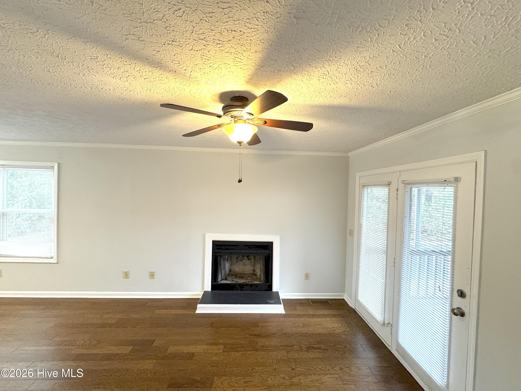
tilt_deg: -0.7
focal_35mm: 14
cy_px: 196
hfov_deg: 102.1
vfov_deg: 85.7
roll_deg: -2.2
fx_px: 211
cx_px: 260
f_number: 2.2
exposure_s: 1/60
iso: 400
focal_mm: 2.22
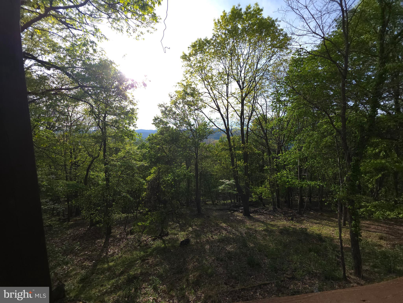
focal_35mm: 13
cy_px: 152
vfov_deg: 89.9
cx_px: 202
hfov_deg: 106.2
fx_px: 151
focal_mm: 2.2
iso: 20
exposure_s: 1/380
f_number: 1.9
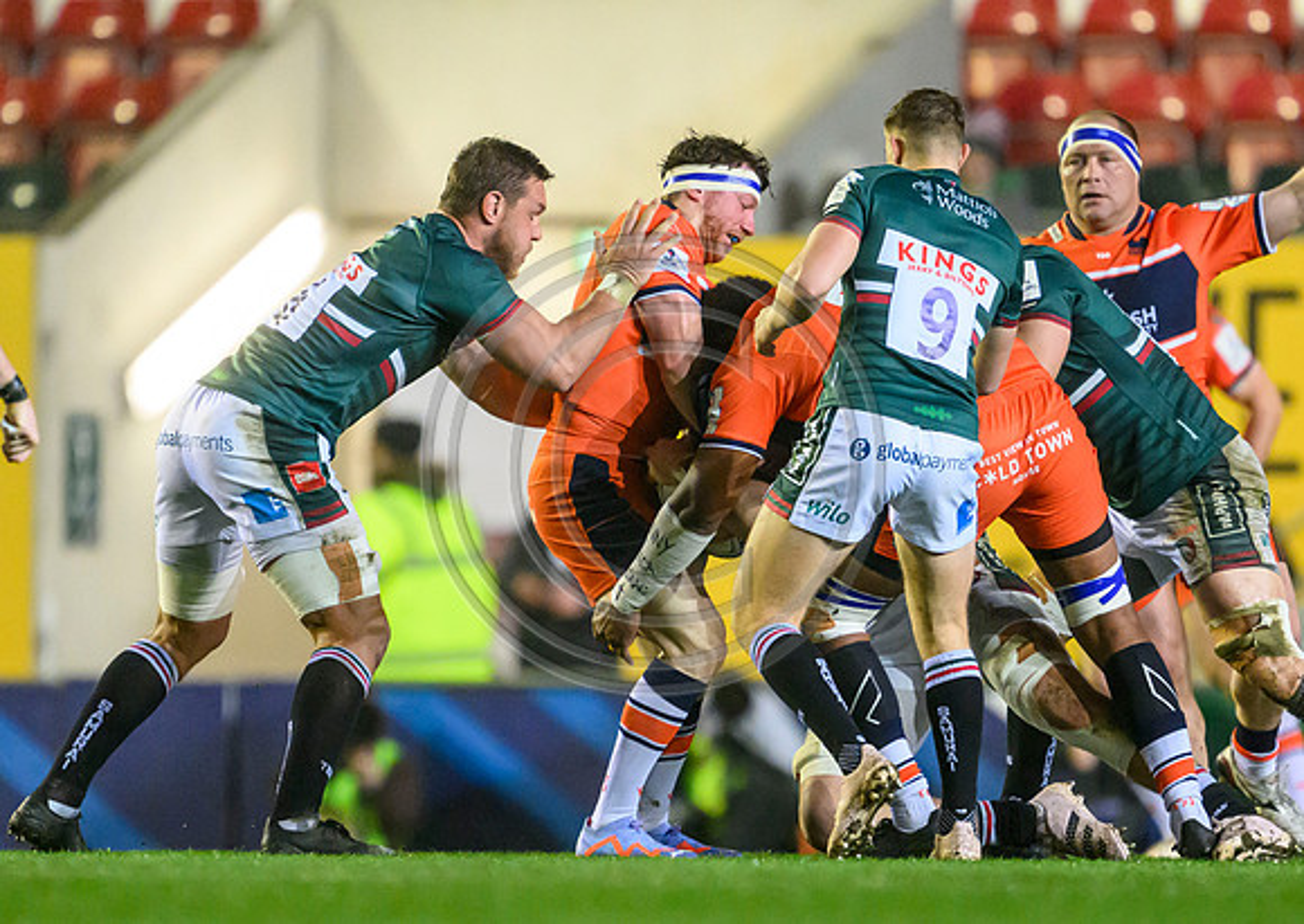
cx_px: 680
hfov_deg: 2.1
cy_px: 634
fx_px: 35864
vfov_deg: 1.5
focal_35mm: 971
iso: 8000
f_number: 4
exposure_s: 1/1000
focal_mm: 560
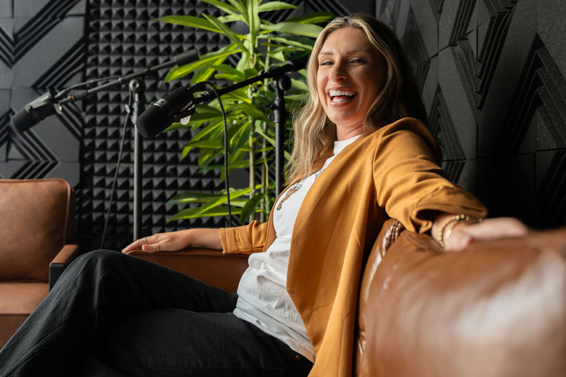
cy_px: 146
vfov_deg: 31.8
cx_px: 219
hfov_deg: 46.1
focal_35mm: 42
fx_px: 660
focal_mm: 33
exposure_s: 1/250
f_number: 2.8
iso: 800
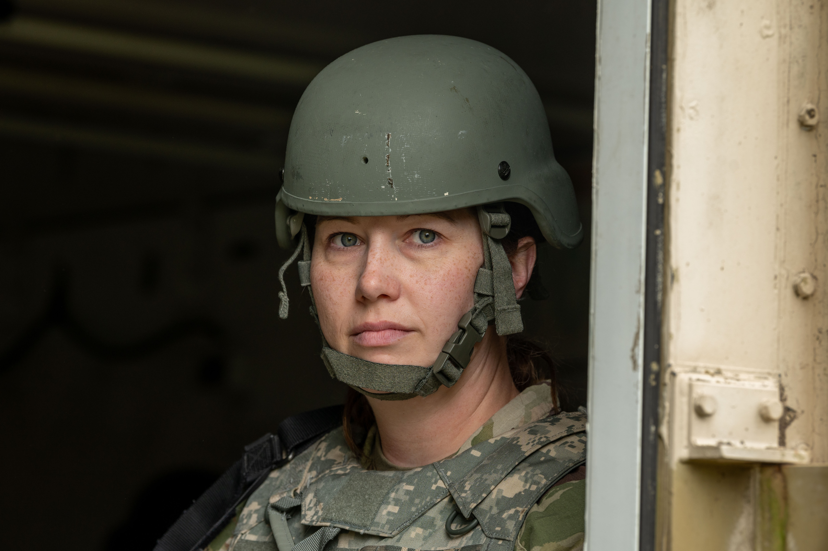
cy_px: 276
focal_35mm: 145
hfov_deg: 14.2
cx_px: 414
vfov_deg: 9.4
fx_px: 3333
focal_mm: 145
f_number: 5.6
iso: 400
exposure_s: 1/200
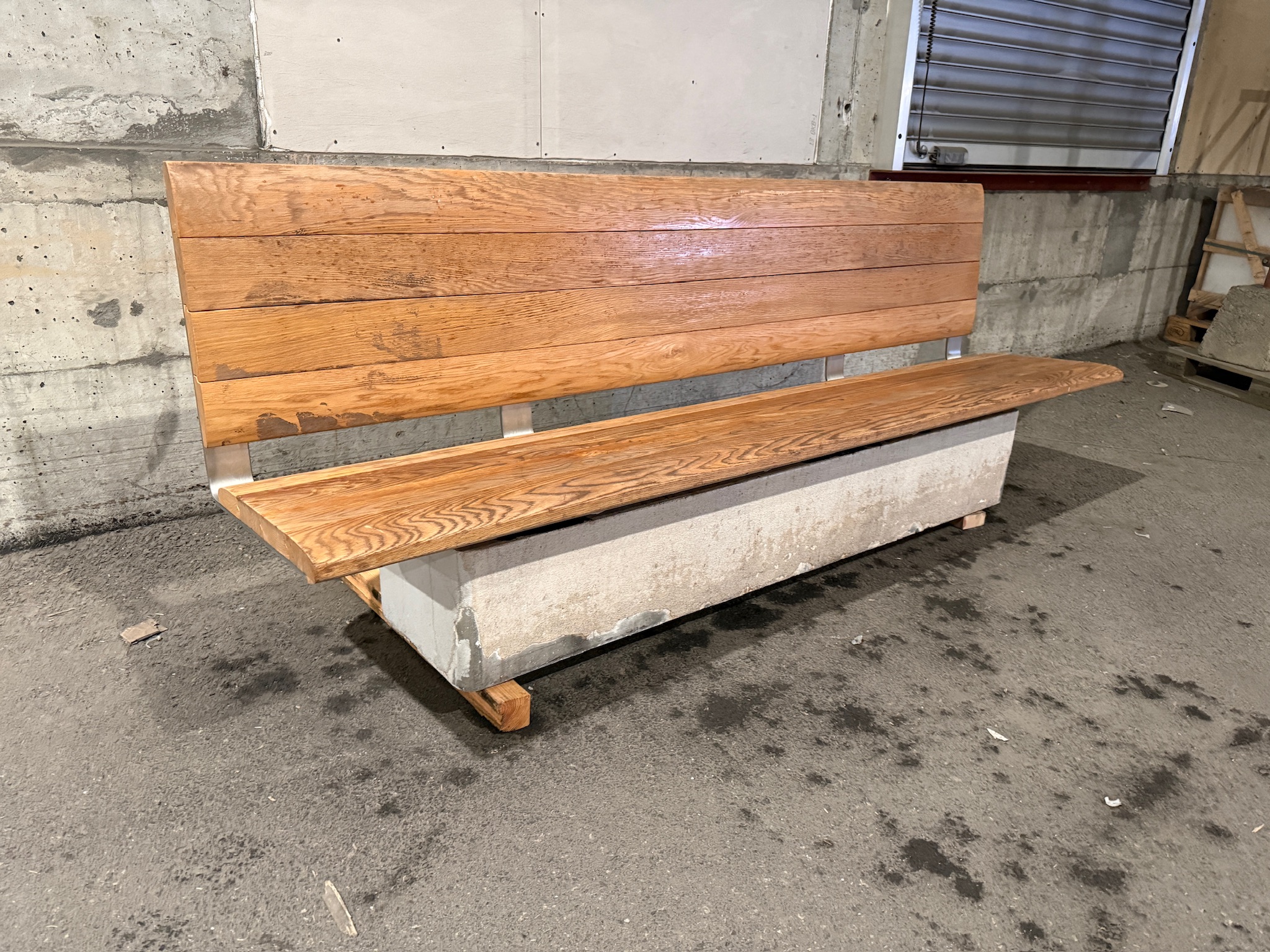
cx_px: 635
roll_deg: -3.0
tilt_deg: -20.2
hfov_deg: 71.6
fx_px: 881
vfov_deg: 56.8
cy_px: 476
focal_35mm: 24
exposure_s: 1/45
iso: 800
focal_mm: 6.76
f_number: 1.78
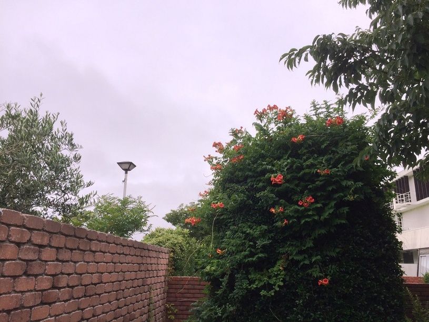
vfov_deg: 48.2
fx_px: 359
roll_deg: -3.4
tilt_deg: +15.4
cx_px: 214
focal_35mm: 29
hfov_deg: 61.7
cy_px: 161
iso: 32
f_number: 2.2
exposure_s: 1/898
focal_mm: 4.15
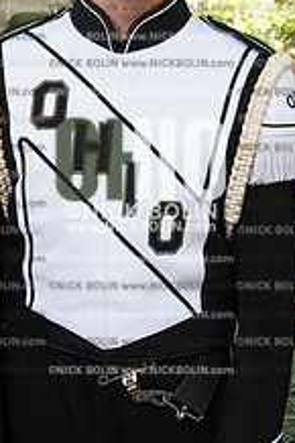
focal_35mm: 93
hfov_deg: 14.7
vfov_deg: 21.9
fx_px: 1145
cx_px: 140
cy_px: 175
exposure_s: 1/100
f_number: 8
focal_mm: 45
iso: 800
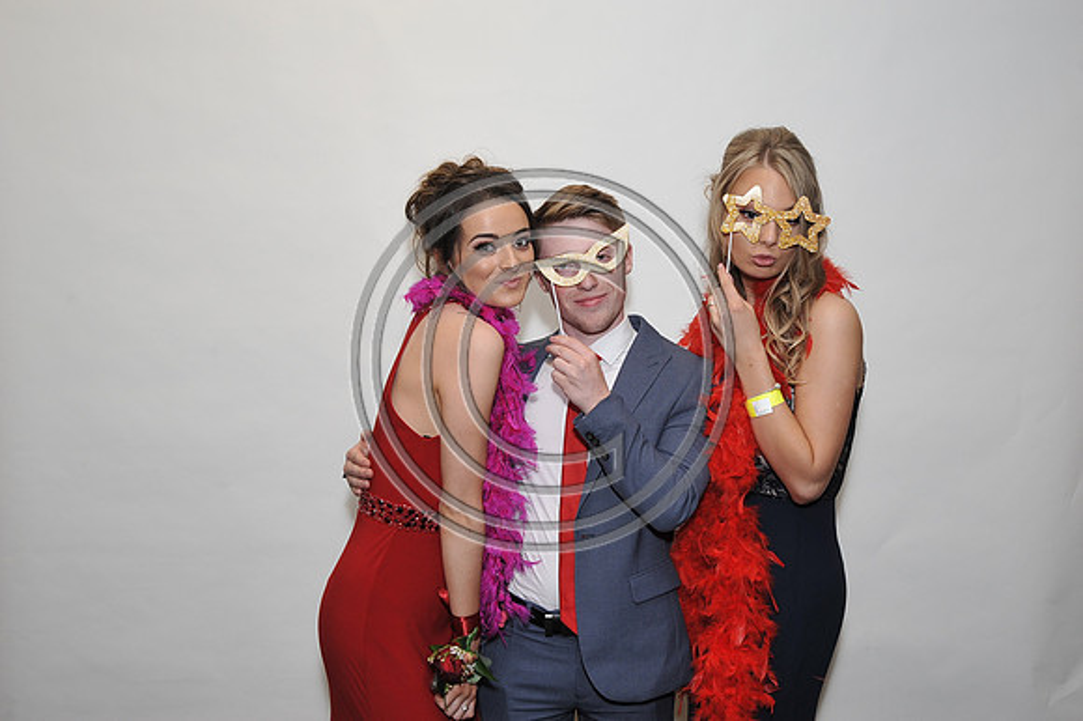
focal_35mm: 42
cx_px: 542
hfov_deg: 46.4
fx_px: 1263
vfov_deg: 31.9
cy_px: 360
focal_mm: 42
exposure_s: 1/60
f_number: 6.3
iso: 800
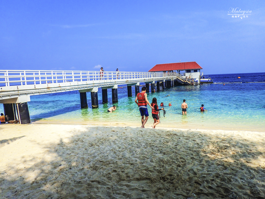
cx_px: 132
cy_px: 100
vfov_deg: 54.9
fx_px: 191
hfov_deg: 69.4
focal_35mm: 25
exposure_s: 1/320
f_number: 8
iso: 100
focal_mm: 4.5
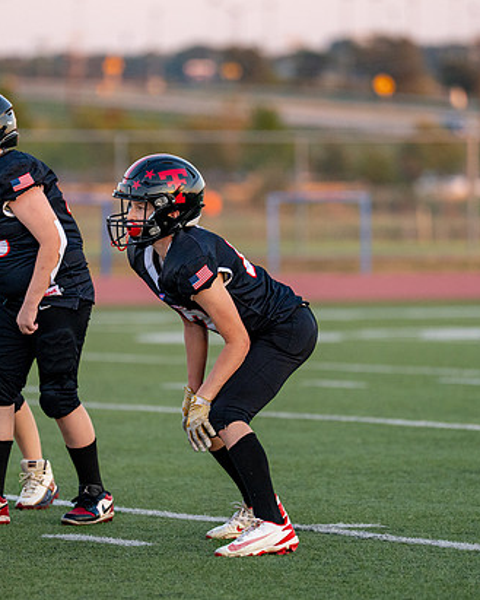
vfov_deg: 5.2
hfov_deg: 4.2
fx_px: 6568
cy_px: 299
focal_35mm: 370
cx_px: 200
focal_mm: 200
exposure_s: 1/1250
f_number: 2.8
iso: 1250
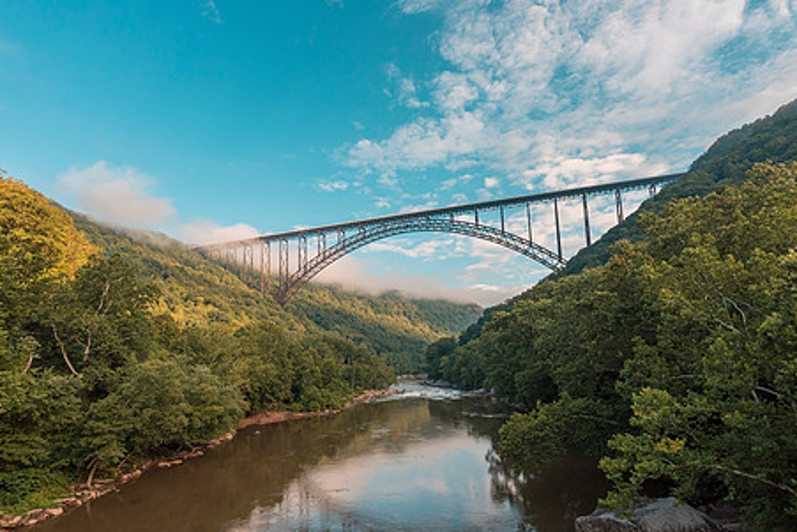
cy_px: 312
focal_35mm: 18
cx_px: 410
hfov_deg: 90.0
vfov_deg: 66.9
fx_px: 399
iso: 500
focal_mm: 14
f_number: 9
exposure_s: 1/500
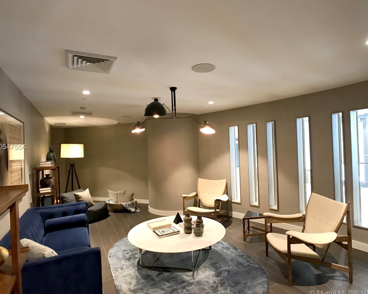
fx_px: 327
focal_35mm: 30
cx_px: 190
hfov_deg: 58.8
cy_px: 147
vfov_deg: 48.5
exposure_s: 1/15
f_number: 1.8
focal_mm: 3.99
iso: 64
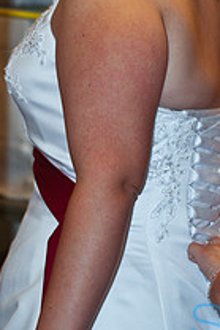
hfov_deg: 5.3
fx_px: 2370
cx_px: 205
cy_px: 46
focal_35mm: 259
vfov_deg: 7.9
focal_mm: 80
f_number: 4
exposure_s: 1/60
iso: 400
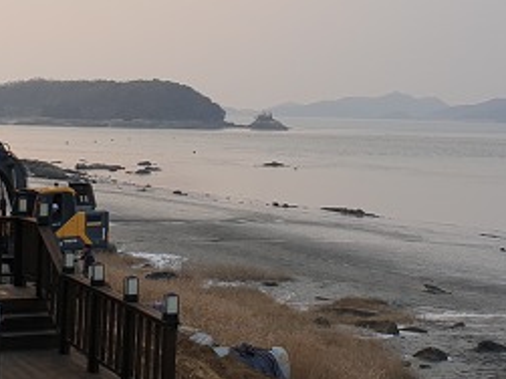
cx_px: 225
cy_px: 95
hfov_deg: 20.0
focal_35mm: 98
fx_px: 1432
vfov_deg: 15.0
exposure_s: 1/241
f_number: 2.4
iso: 50
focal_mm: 4.3
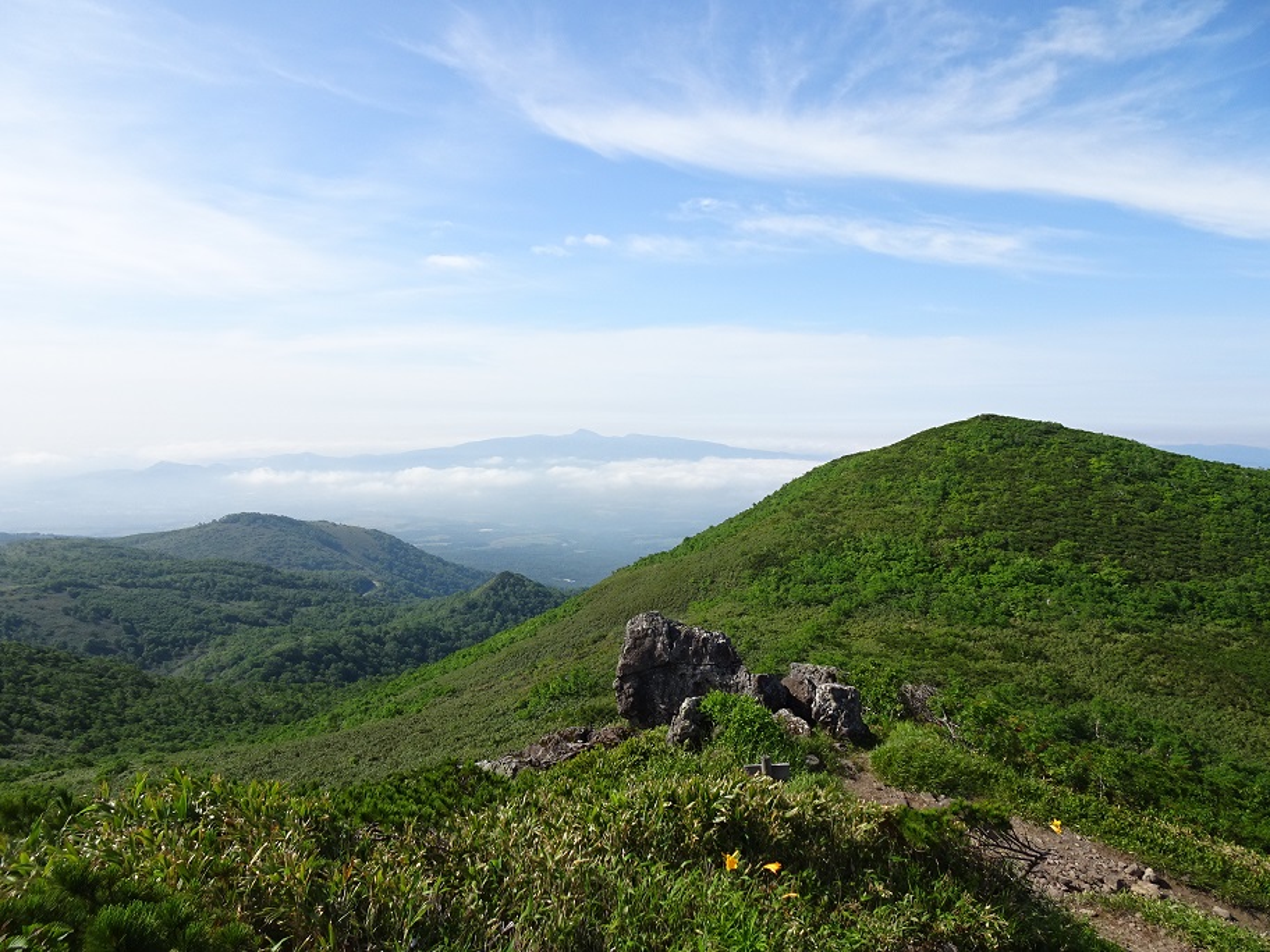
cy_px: 476
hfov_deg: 71.6
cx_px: 635
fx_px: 881
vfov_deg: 56.8
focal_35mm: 24
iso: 80
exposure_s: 1/800
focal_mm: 4.1
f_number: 3.5
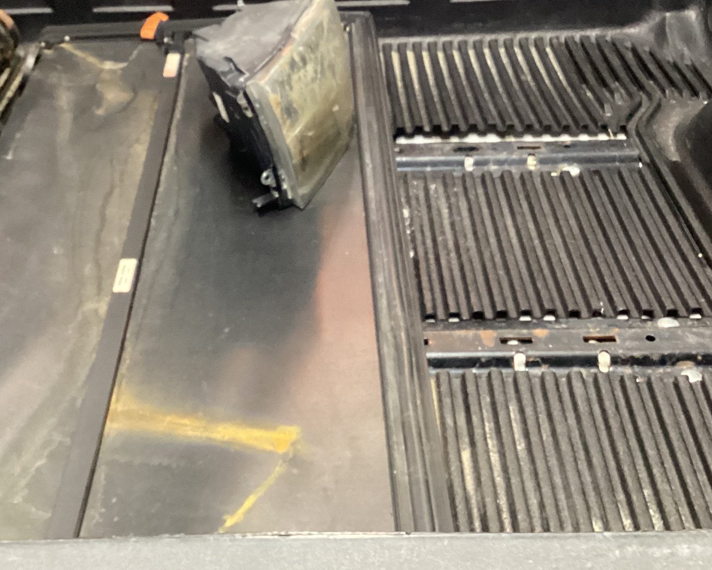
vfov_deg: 28.6
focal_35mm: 53
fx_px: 1117
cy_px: 229
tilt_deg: -33.7
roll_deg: -1.9
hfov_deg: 35.3
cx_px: 292
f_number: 2.4
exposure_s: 1/30
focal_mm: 3.3
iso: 500
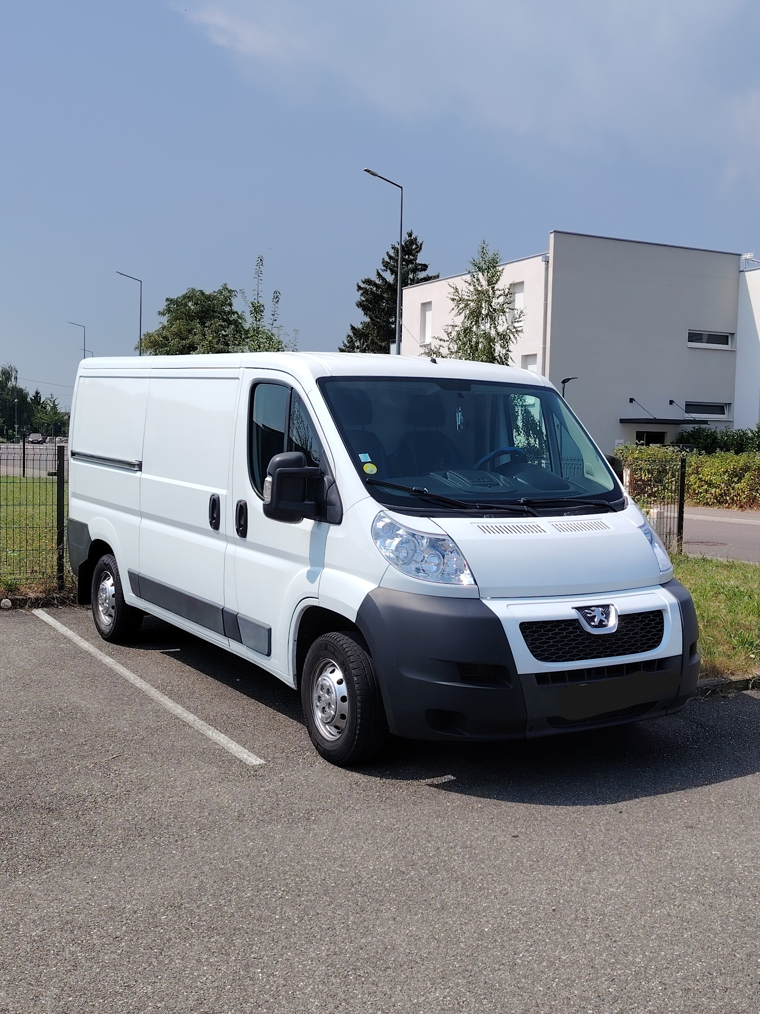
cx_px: 380
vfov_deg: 49.0
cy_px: 507
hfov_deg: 37.7
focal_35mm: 38
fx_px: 1112
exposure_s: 1/1033
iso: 100
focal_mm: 5.25
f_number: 1.75
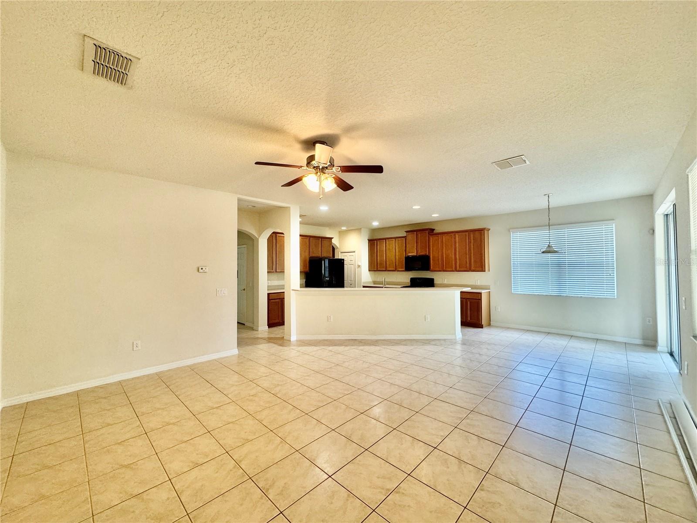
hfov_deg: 102.1
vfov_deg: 85.7
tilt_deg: +1.3
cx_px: 348
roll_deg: +0.4
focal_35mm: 14
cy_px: 262
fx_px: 282
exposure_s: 1/60
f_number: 2.2
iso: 200
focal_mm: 2.22
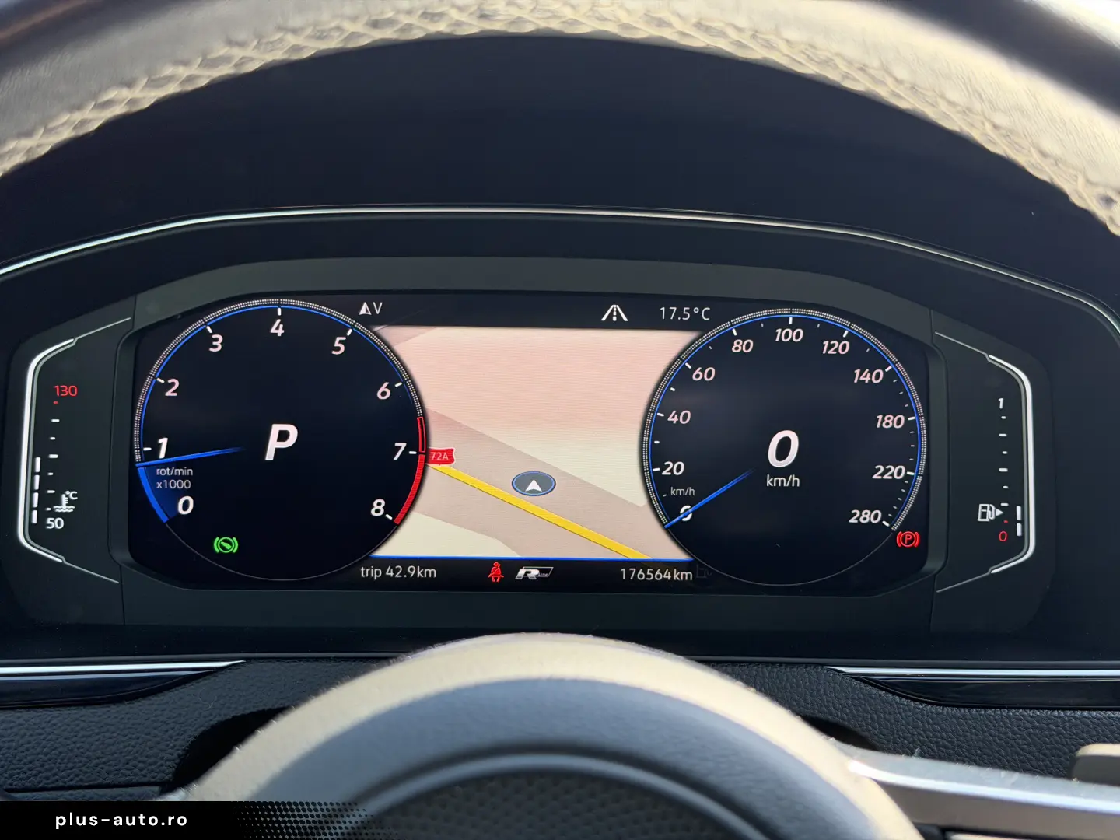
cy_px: 420
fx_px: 1553
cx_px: 560
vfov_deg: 30.3
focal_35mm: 48
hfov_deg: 39.7
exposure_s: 1/202
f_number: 1.78
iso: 100
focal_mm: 6.76
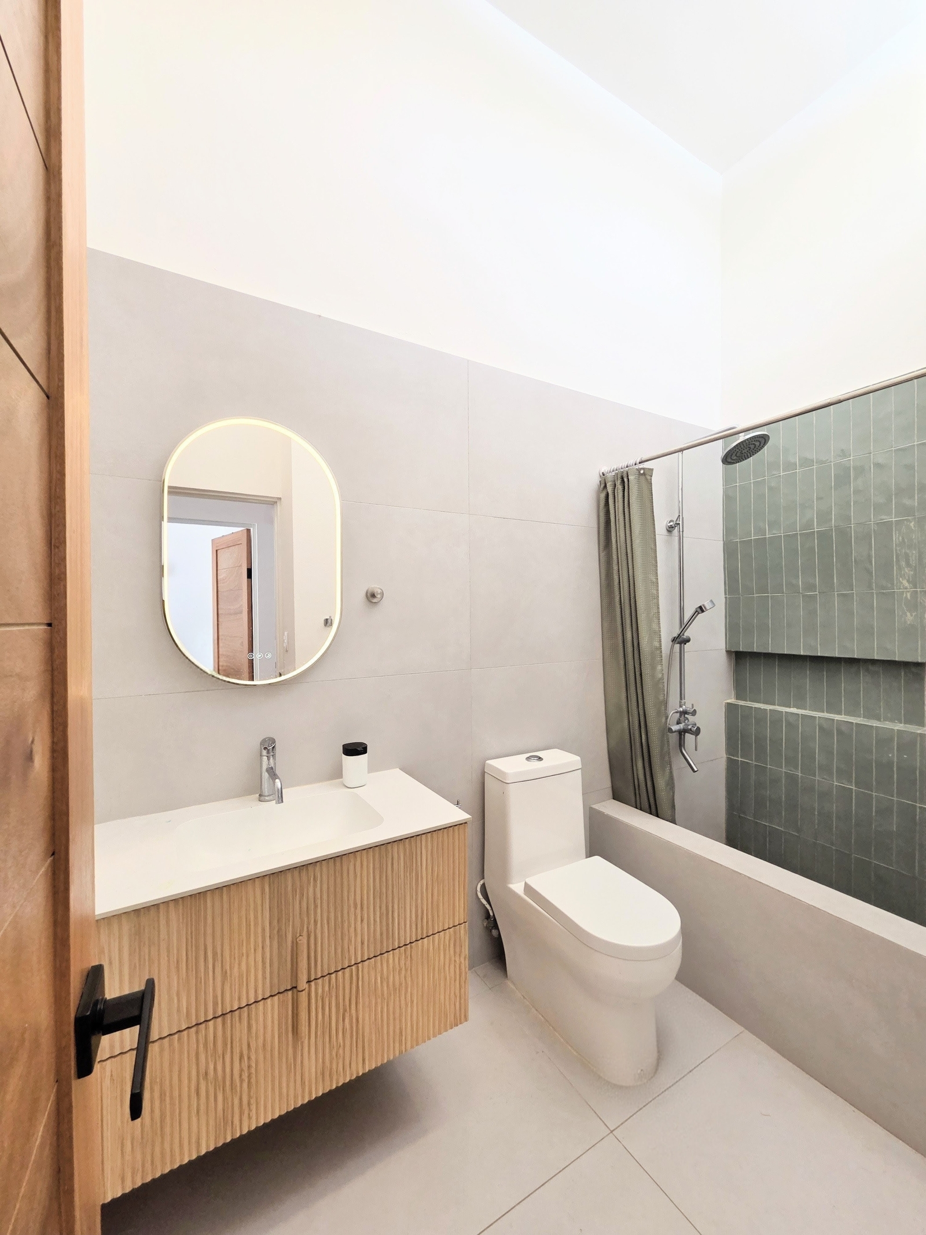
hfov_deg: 89.9
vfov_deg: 106.2
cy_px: 618
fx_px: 464
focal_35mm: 13
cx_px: 463
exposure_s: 1/221
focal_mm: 2.2
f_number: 2.2
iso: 100
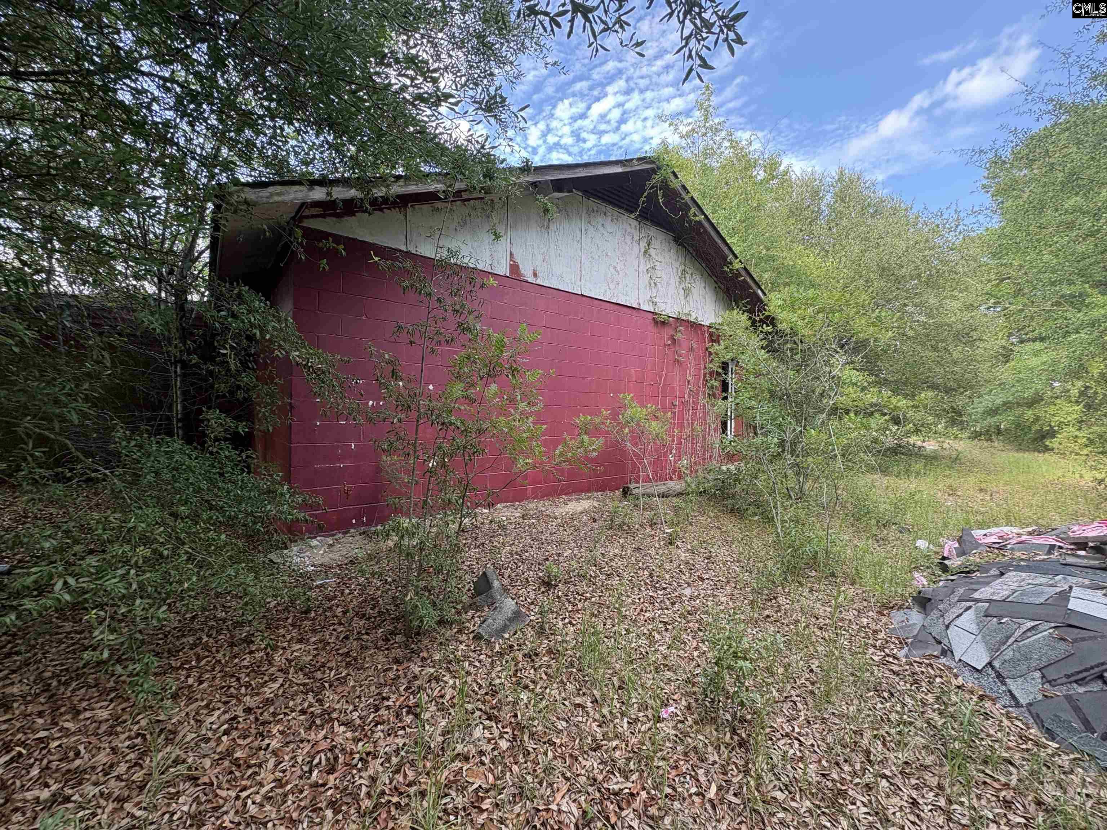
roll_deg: -0.2
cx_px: 554
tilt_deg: +2.0
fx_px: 448
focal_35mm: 14
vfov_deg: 85.7
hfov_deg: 102.1
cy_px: 415
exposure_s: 1/99
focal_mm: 2.22
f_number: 2.2
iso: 80
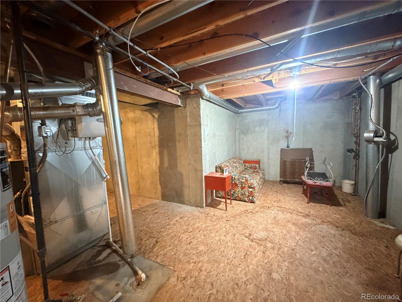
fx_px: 163
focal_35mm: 14
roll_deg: +1.9
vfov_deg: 85.7
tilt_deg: -5.4
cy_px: 151
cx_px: 201
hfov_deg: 102.1
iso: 1000
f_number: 2.2
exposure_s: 1/40
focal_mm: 2.22
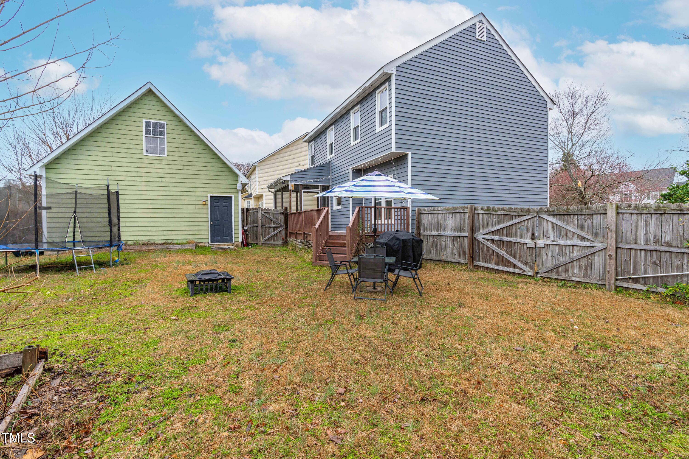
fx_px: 306
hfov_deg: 96.7
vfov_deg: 73.7
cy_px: 230
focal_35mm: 16
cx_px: 344
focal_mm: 16
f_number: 8
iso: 250
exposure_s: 1/125
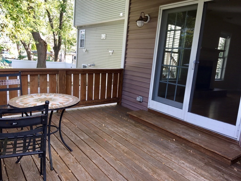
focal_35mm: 29
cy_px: 90
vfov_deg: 48.2
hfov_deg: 61.7
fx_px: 202
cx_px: 120
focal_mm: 4.15
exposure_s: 1/120
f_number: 2.2
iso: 25
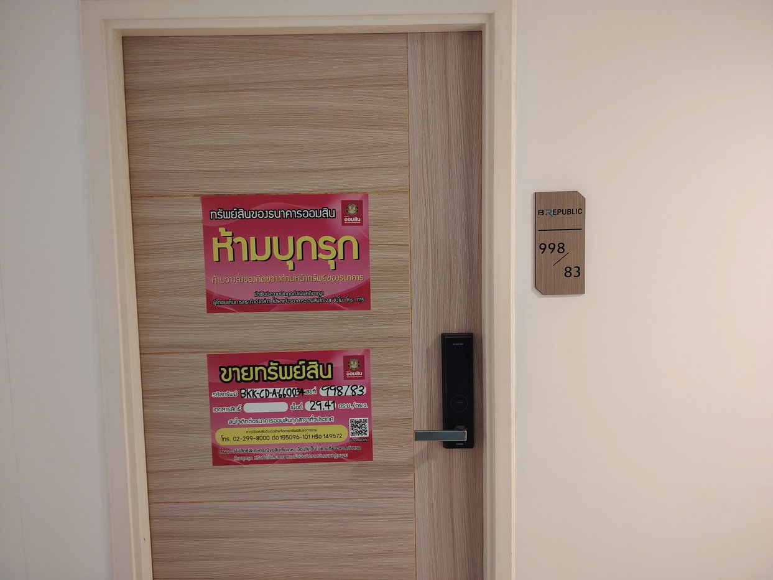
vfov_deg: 56.8
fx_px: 536
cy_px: 290
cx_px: 386
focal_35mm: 24
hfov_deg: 71.6
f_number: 1.75
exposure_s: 1/25
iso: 1853
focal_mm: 5.25
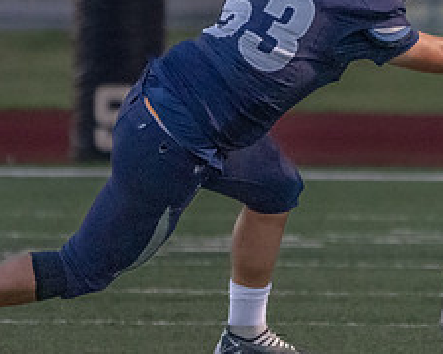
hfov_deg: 1.6
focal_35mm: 1220
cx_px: 463
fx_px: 15996
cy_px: 21
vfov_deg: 1.3
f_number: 5.6
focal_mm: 345
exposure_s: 1/1000
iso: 8000
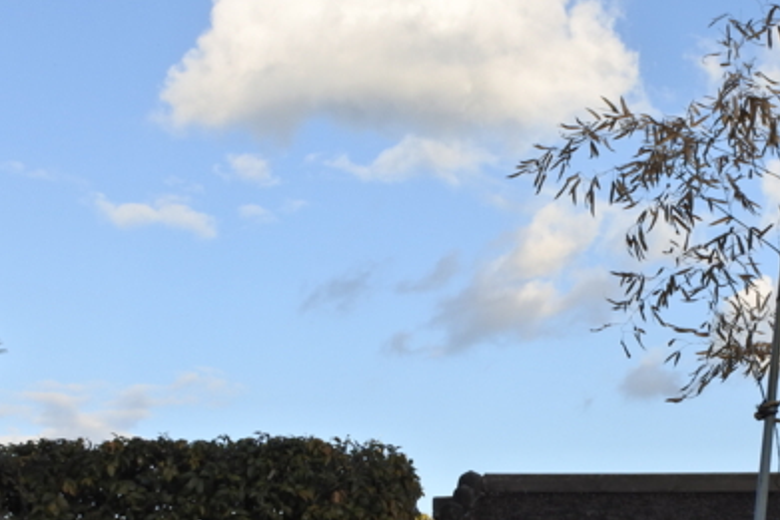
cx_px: 594
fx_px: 1647
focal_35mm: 76
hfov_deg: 26.3
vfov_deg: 17.7
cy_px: 477
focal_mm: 10.9
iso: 160
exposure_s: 1/800
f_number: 3.5
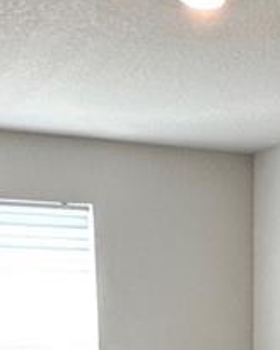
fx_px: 829
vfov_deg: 20.8
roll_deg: +0.5
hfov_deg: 19.0
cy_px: 502
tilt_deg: -14.0
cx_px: 220
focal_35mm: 80
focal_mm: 2.22
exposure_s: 1/120
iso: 200
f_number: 2.2
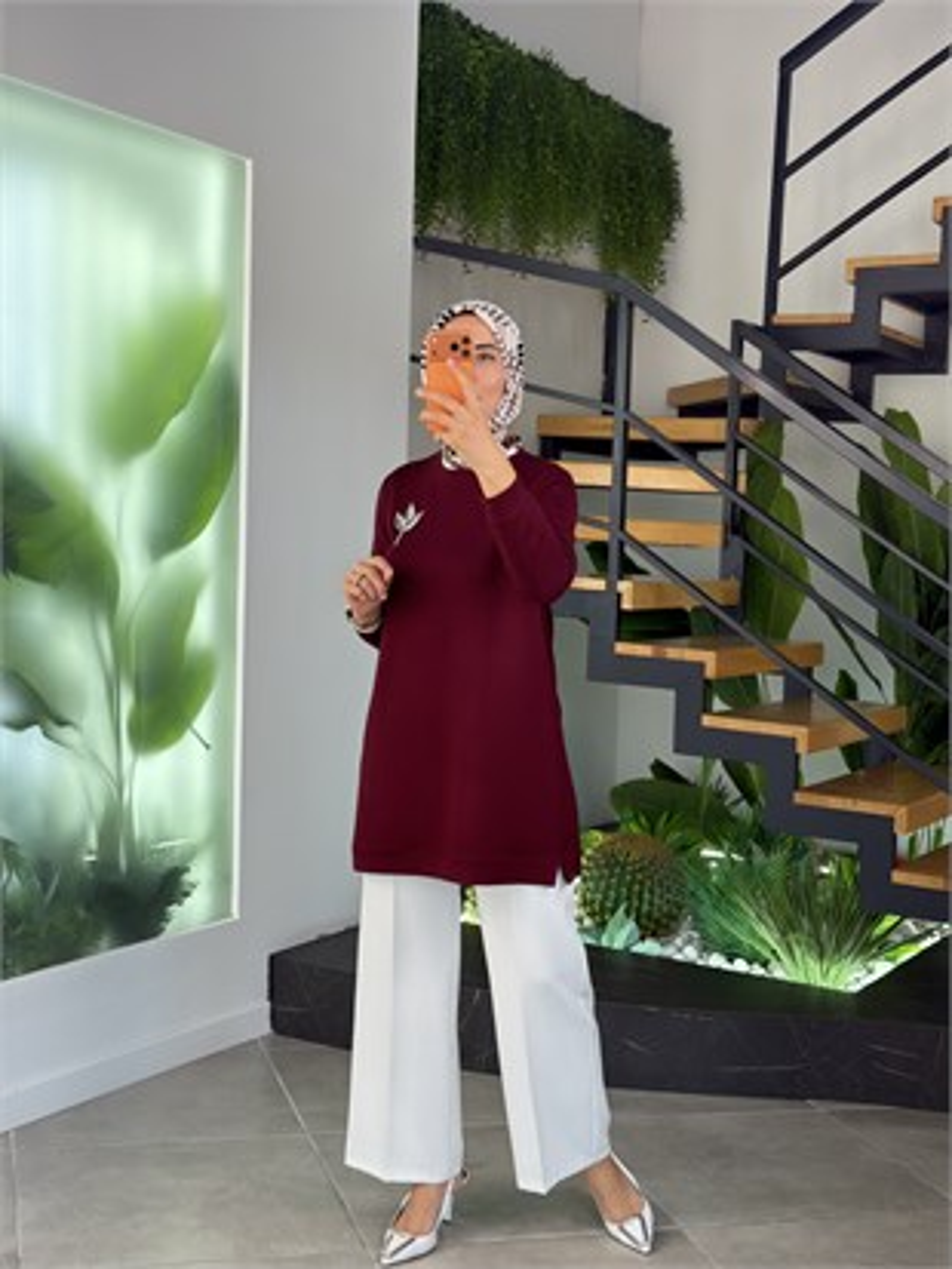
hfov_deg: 30.3
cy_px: 634
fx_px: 1759
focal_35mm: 48
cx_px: 476
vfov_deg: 39.6
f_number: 1.78
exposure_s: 1/163
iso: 80
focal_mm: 6.76
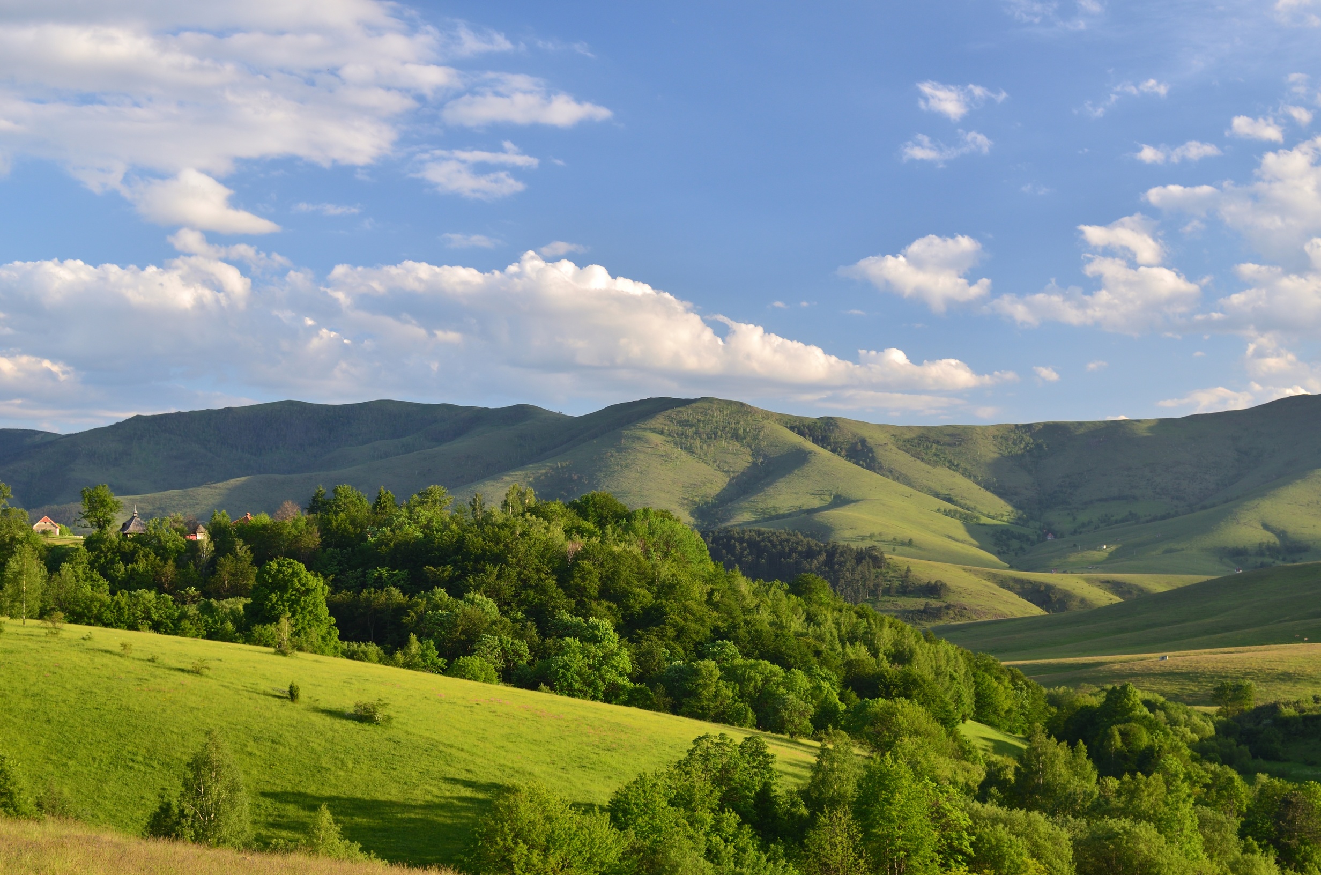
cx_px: 660
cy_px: 438
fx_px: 1922
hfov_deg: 37.9
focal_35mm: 52
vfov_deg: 25.6
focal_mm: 35
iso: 100
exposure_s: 1/60
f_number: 5.6
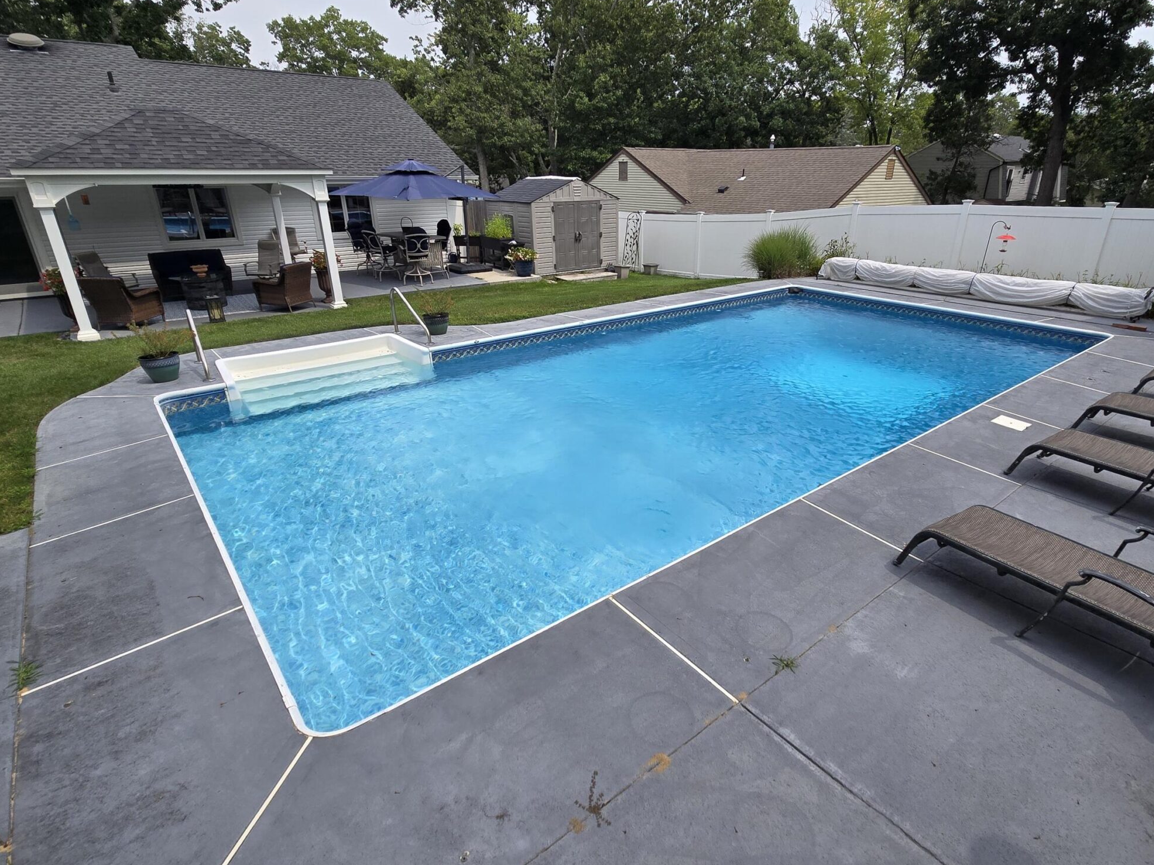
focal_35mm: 17
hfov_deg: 91.0
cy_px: 435
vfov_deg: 74.7
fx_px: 567
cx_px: 602
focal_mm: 2.2
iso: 50
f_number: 2.2
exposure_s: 1/1686
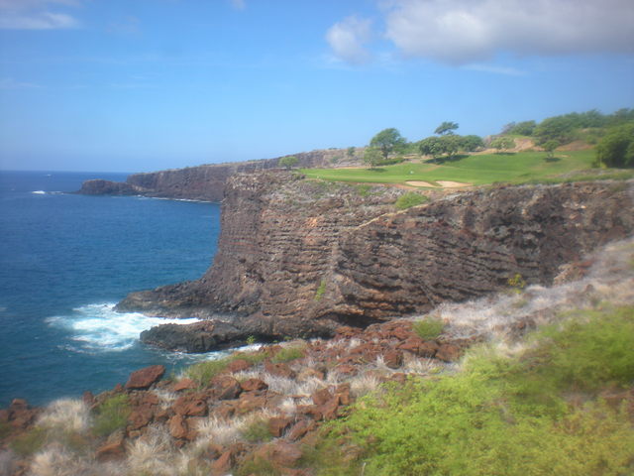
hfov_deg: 49.0
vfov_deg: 37.7
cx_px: 317
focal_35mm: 38
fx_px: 696
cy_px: 238
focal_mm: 6.3
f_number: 4.6
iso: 64
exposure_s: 1/435
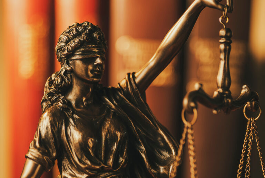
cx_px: 132
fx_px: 995
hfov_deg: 15.2
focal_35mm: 135
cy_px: 89
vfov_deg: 10.2
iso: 100
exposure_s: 1/100
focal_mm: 90
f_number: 4.5
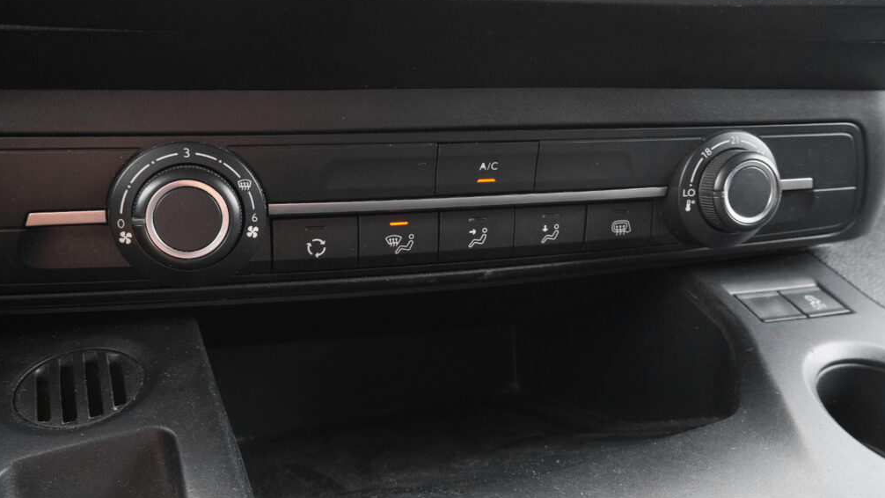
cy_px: 245
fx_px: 751
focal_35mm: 32
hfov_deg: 61.0
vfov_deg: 36.7
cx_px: 446
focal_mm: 20.3
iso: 1600
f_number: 8
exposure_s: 1/30
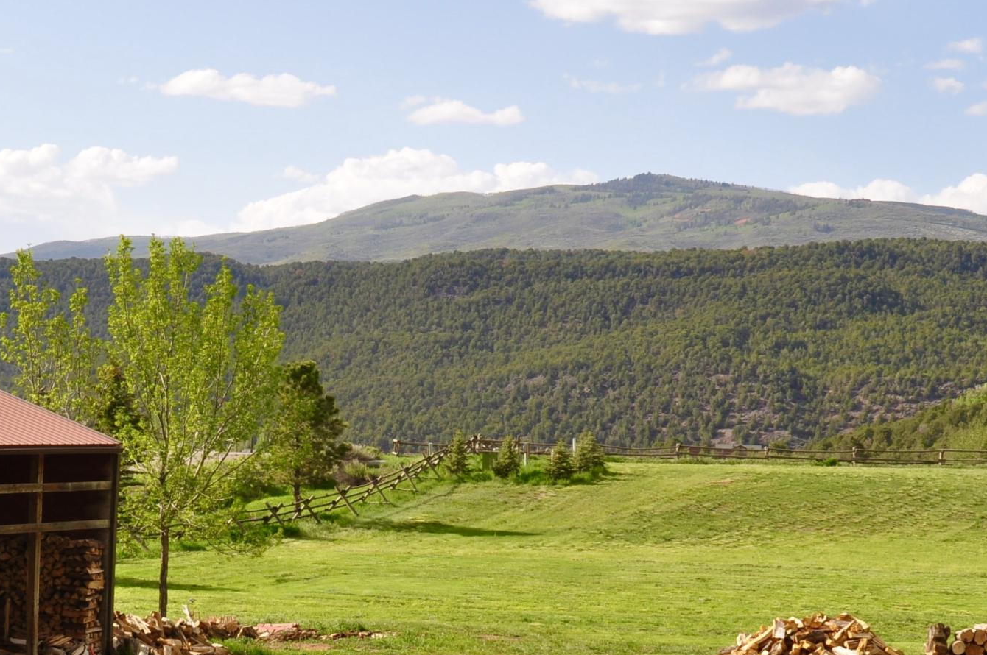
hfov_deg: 21.6
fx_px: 2574
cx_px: 331
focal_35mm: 94
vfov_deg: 14.4
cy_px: 531
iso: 200
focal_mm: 28
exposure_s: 1/250
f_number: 10
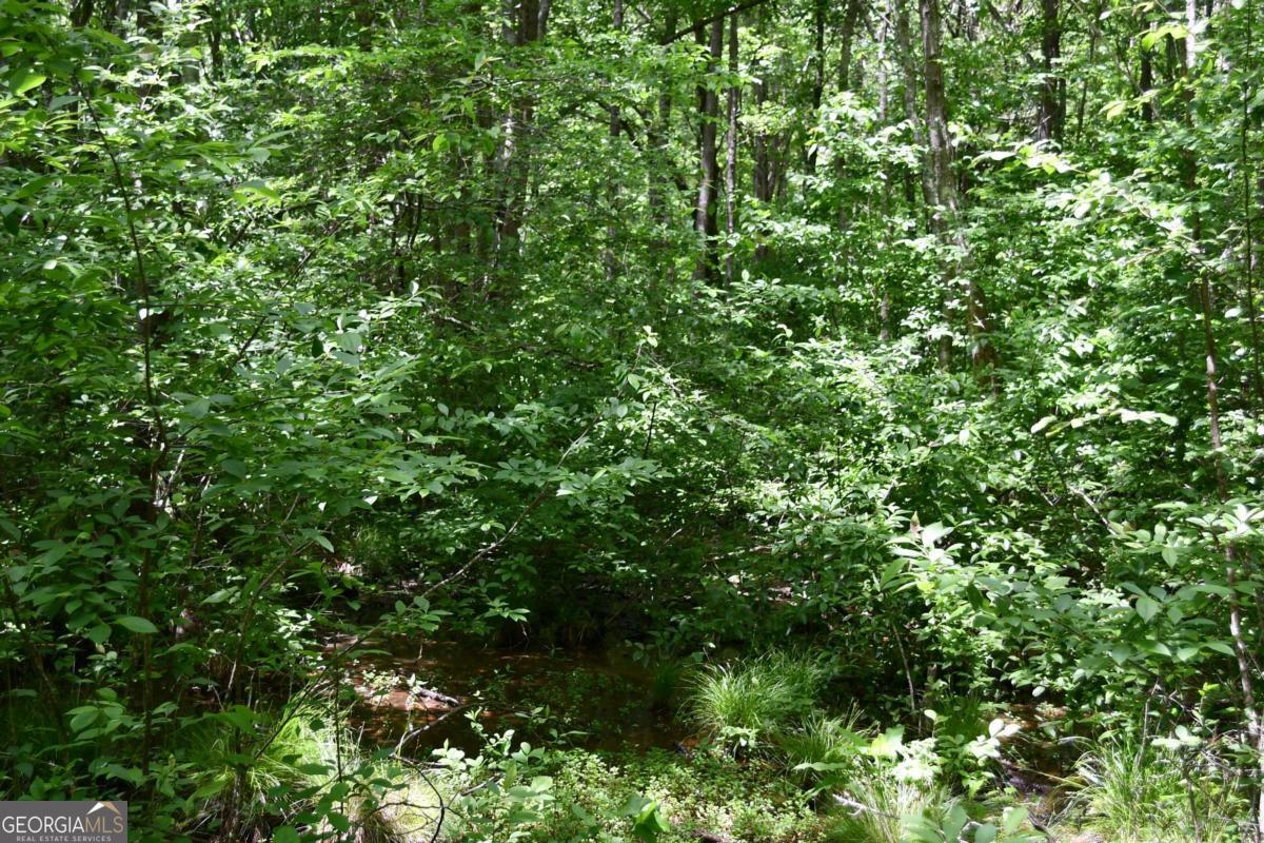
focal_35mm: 48
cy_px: 422
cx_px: 632
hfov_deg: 41.1
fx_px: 1685
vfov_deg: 28.1
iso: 450
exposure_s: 1/250
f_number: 4
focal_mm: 24
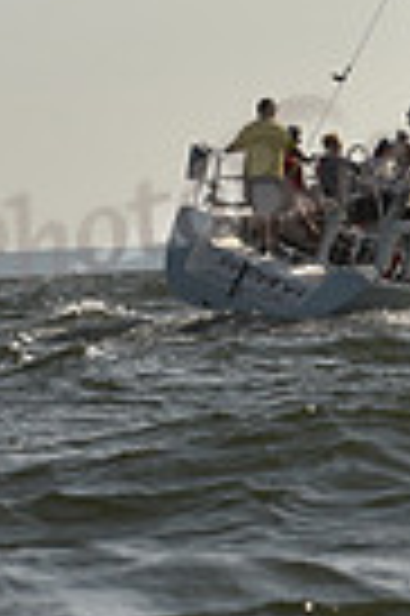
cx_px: 813
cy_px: -562
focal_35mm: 402
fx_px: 6884
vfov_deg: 5.1
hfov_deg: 3.4
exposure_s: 1/1250
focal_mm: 95
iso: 250
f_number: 6.3
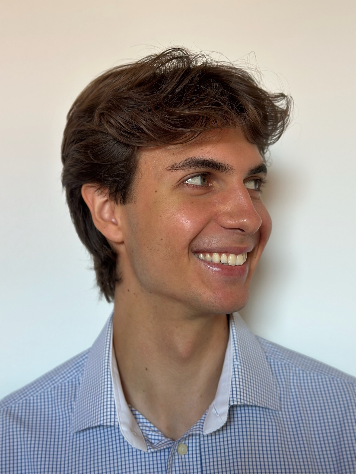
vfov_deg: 39.7
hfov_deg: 30.3
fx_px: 658
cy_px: 237
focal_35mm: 48
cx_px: 178
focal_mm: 6.86
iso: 125
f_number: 1.78
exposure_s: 1/86
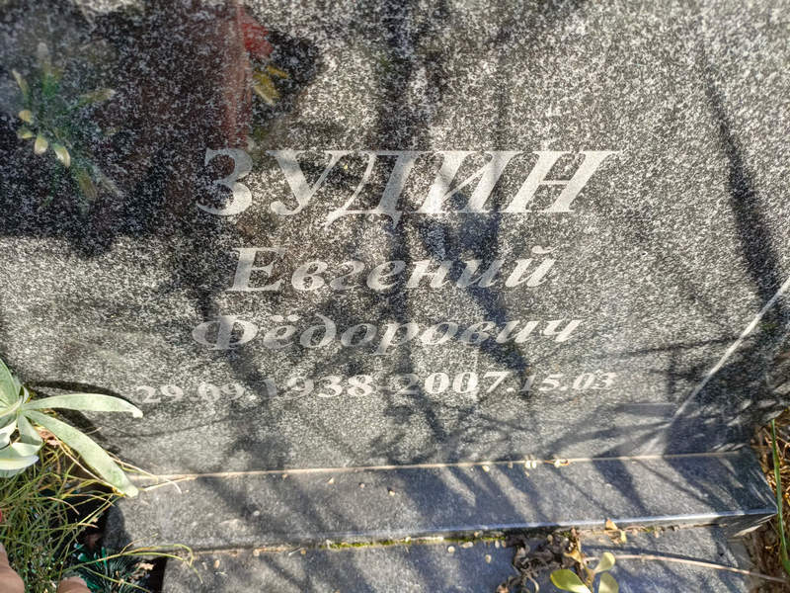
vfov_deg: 54.9
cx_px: 395
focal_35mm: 25
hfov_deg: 69.4
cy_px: 296
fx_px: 571
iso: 110
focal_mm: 4.76
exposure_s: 1/120
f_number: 1.69
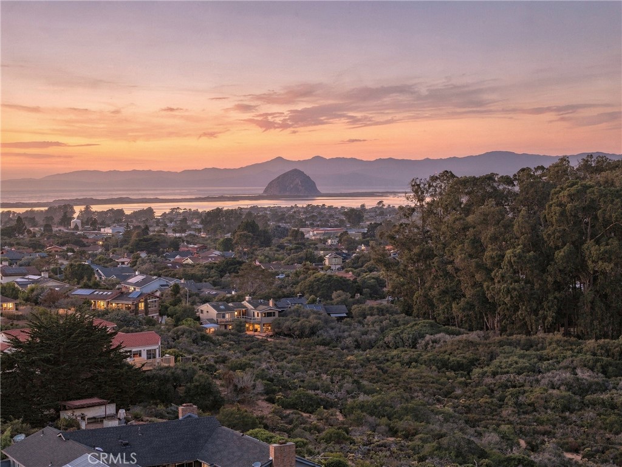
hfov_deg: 27.8
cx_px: 311
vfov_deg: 21.0
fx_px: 1258
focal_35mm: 70
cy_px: 234
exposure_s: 1/50
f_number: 2.8
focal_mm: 19.4
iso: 170
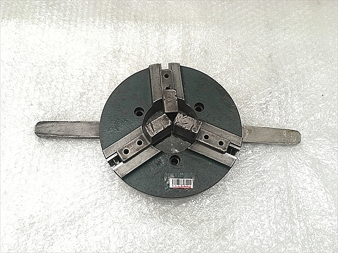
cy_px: 126
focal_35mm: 29
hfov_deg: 61.7
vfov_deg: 48.2
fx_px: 283
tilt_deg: -68.7
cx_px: 169
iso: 80
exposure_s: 1/30
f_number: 2.2
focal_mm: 4.15
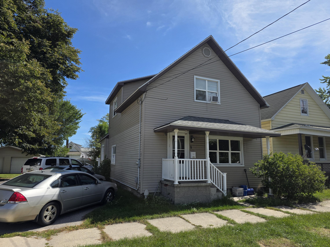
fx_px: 219
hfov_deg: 73.9
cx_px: 165
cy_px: 124
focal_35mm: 23
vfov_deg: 58.9
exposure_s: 1/4766
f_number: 1.7
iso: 80
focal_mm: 6.3
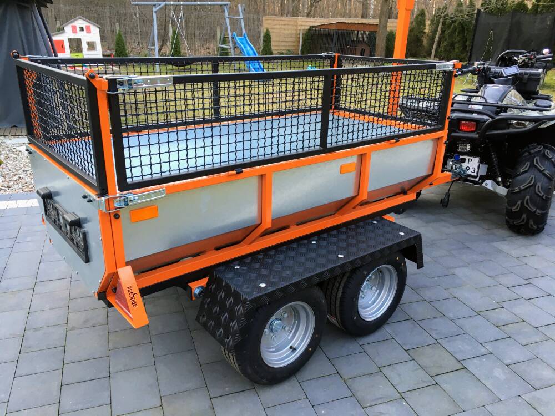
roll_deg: -1.1
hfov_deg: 61.7
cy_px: 208
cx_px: 278
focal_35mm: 29
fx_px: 465
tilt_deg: -20.6
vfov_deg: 48.2
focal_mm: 4.15
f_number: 2.2
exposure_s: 1/33
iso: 32
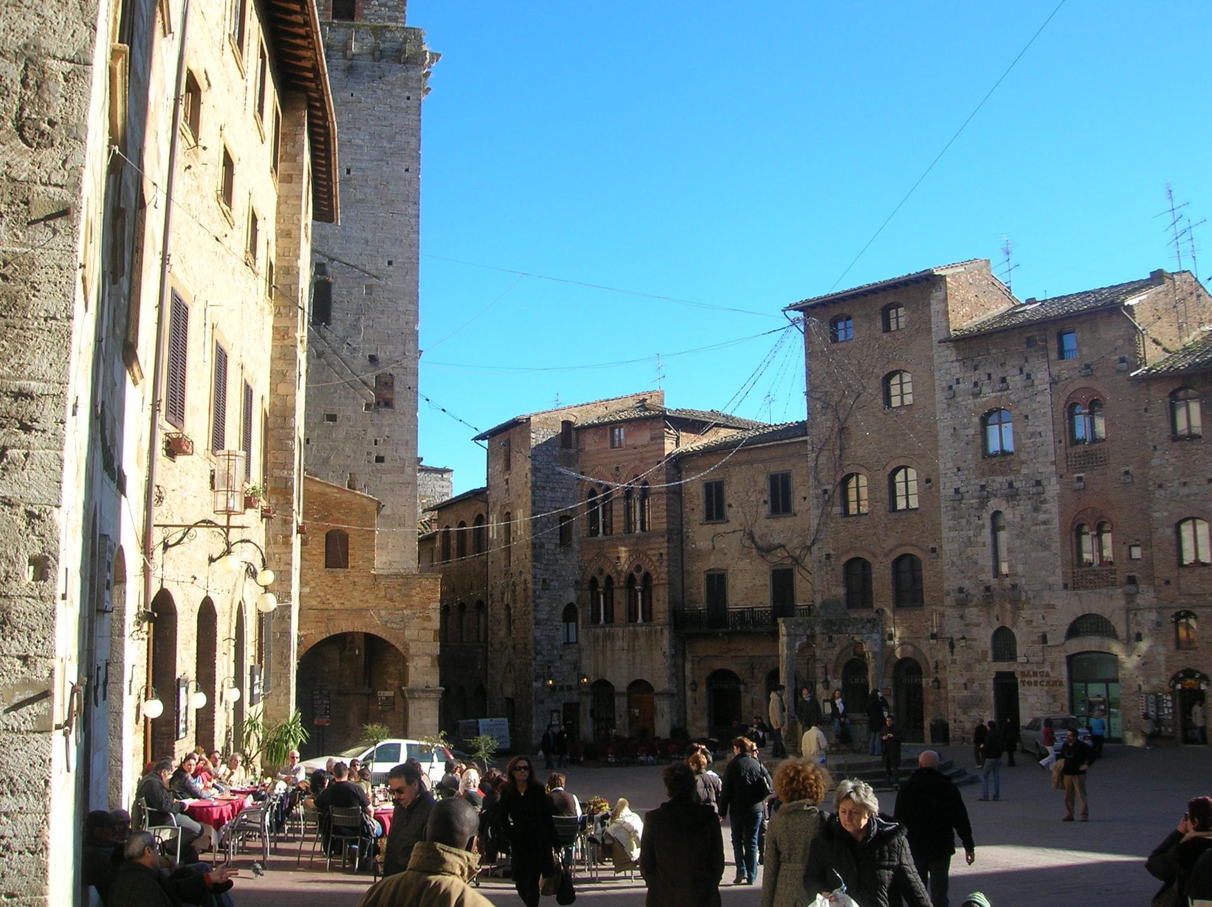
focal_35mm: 34
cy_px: 454
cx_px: 606
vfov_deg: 41.7
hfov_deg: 54.0
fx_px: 1190
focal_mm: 5.7
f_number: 4.9
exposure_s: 1/198
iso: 50
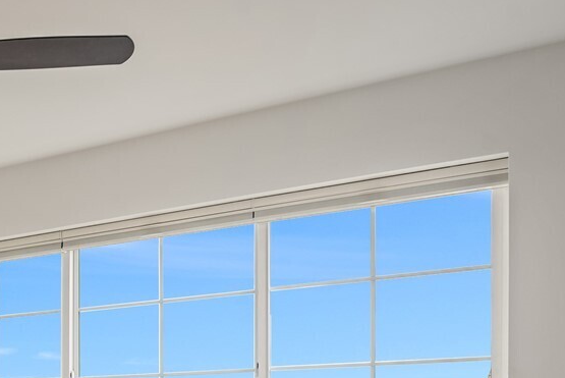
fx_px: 911
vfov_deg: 21.4
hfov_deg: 26.1
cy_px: 476
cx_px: -267
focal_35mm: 58
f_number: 7.1
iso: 100
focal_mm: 19
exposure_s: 1/10
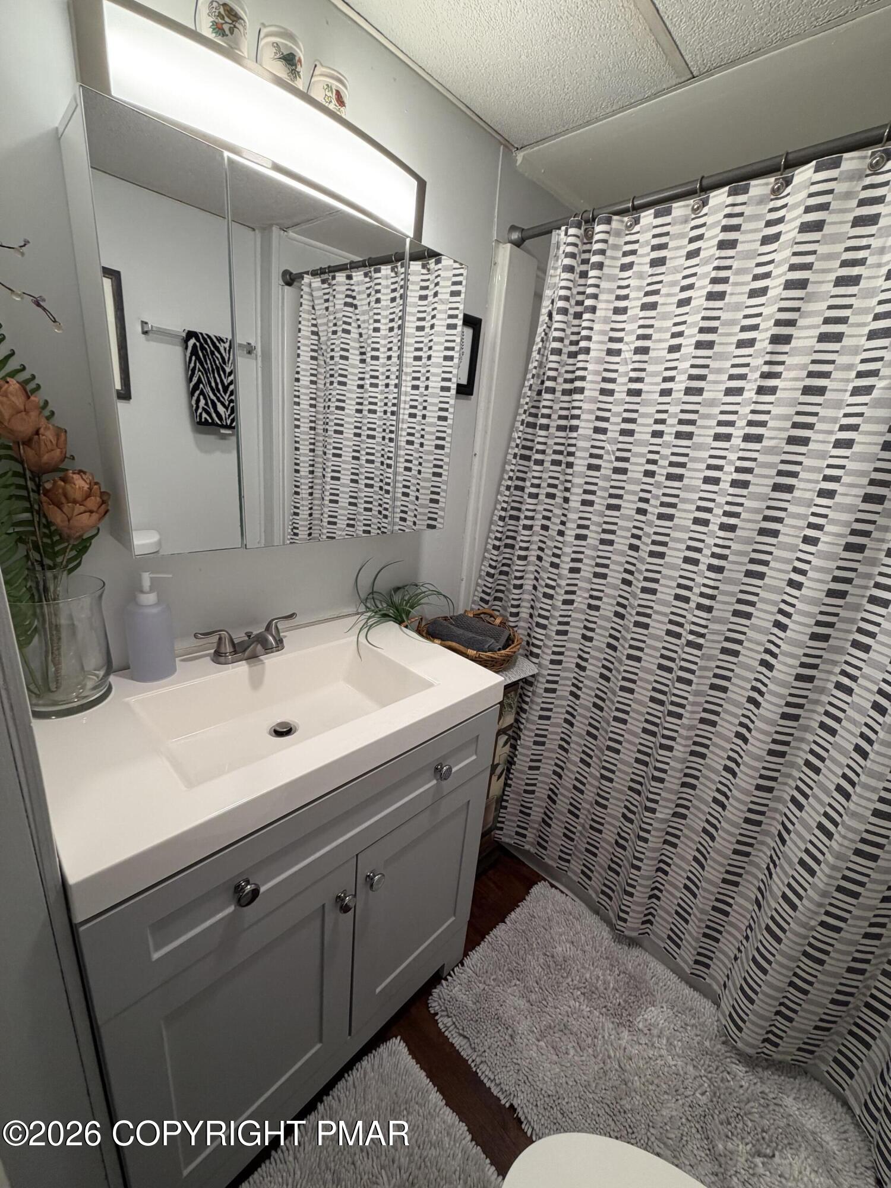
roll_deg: -5.7
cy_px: 594
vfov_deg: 102.1
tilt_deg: -17.2
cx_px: 446
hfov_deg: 85.7
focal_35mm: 14
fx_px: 480
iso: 200
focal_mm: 2.22
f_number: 2.2
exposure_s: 1/120
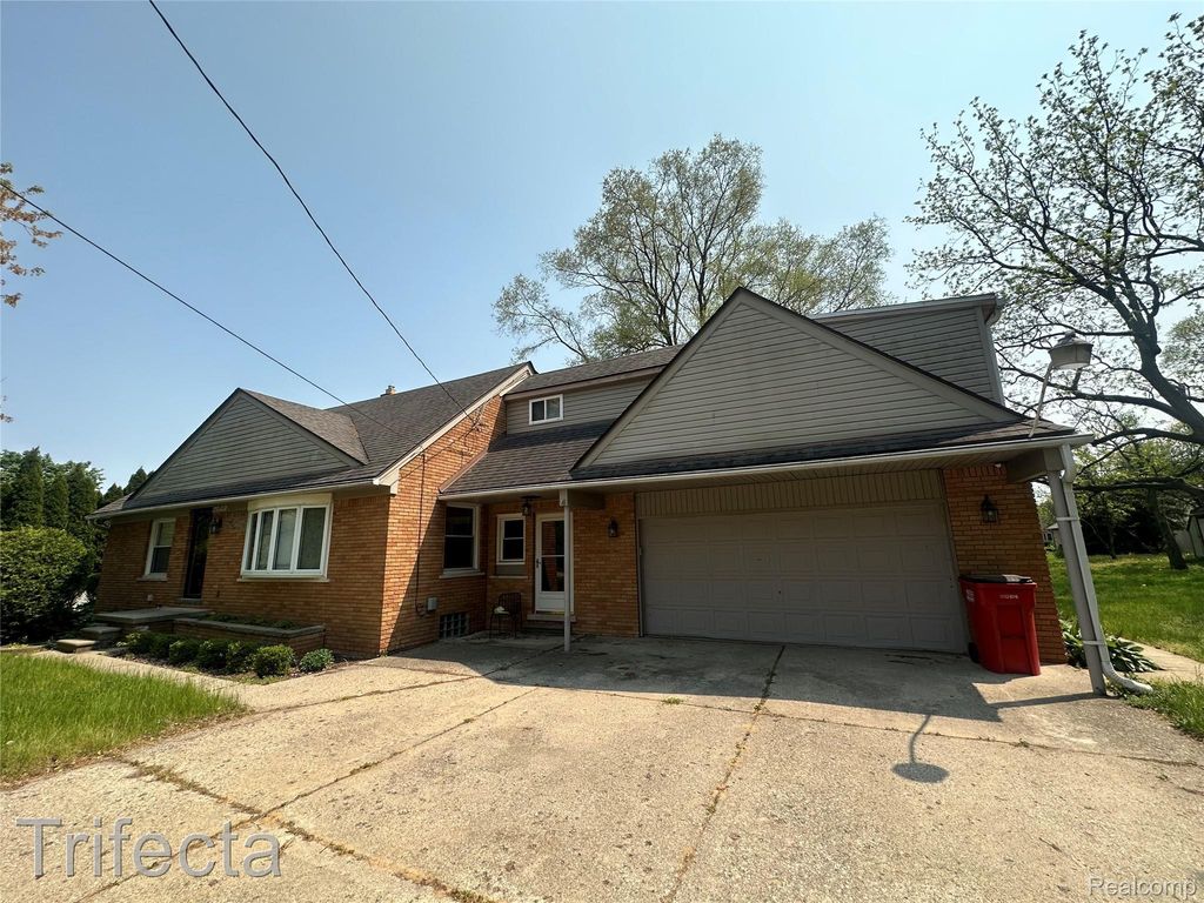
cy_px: 452
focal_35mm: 14
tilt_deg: +11.5
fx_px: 487
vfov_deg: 85.7
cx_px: 602
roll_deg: +1.1
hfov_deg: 102.1
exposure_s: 1/1383
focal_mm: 2.22
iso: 50
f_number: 2.2
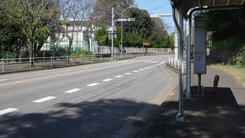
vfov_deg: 26.5
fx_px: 292
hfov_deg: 45.5
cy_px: 56
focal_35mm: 45
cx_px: 123
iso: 125
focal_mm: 15.59
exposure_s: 1/500
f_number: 5.6
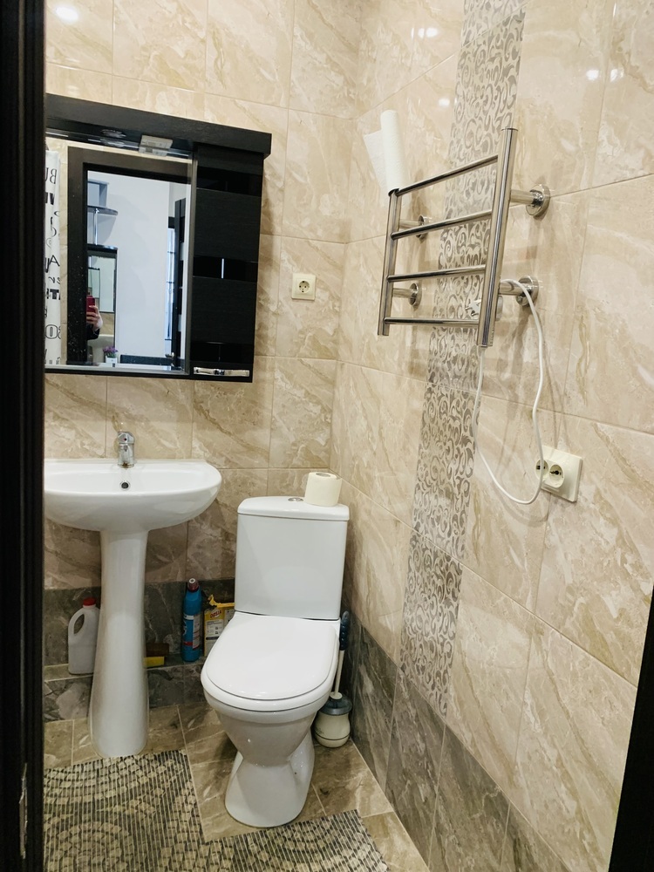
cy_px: 436
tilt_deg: -9.3
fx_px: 655
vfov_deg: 67.3
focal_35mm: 26
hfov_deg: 53.1
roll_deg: -4.5
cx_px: 327
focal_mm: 4.25
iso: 160
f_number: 1.8
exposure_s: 1/50
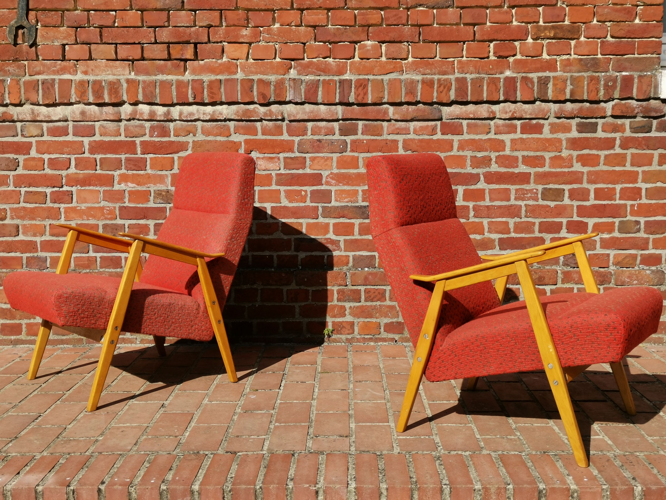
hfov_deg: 42.1
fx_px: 866
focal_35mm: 45
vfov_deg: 32.2
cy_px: 250
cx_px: 333
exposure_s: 1/2755
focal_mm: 5.58
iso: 50
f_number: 1.8
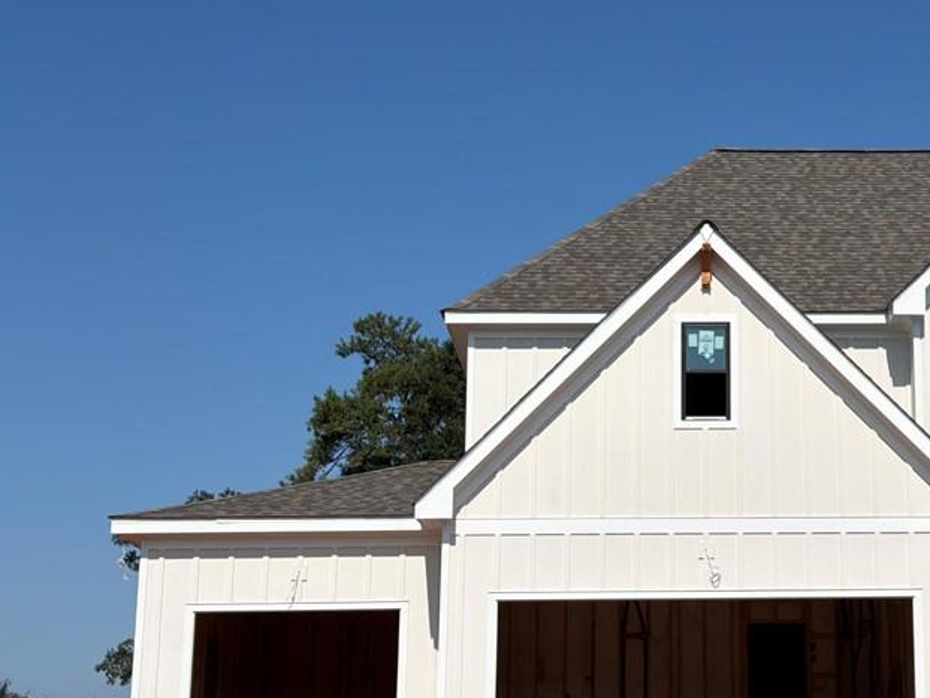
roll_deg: +1.2
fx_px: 2123
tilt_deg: +13.6
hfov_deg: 24.3
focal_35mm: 79
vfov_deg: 18.6
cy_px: 248
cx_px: 755
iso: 80
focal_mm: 6.76
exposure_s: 1/13333
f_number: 1.78
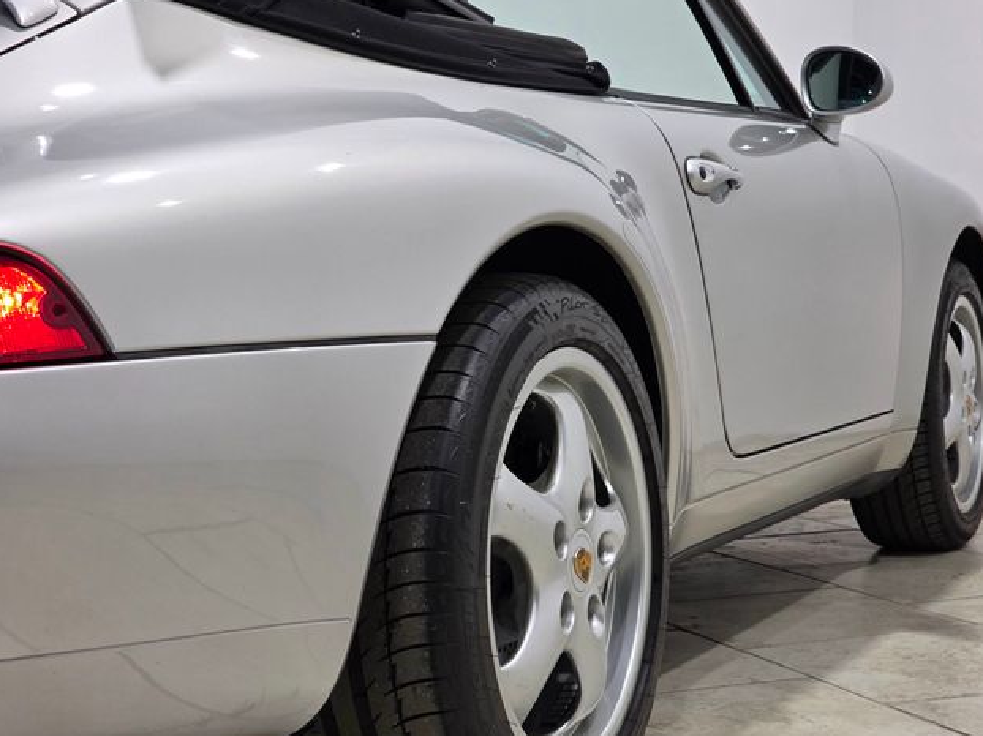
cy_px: 371
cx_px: 498
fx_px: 2015
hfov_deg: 27.4
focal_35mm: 71
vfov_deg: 20.7
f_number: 2.4
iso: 125
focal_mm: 7.9
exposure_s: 1/120
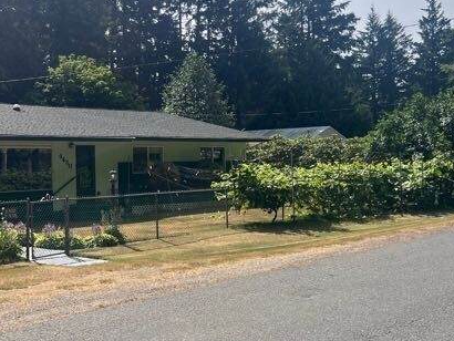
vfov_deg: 27.5
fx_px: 696
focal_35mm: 53
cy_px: 148
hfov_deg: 34.7
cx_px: 71
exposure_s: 1/3968
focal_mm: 5.7
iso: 50
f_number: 1.5
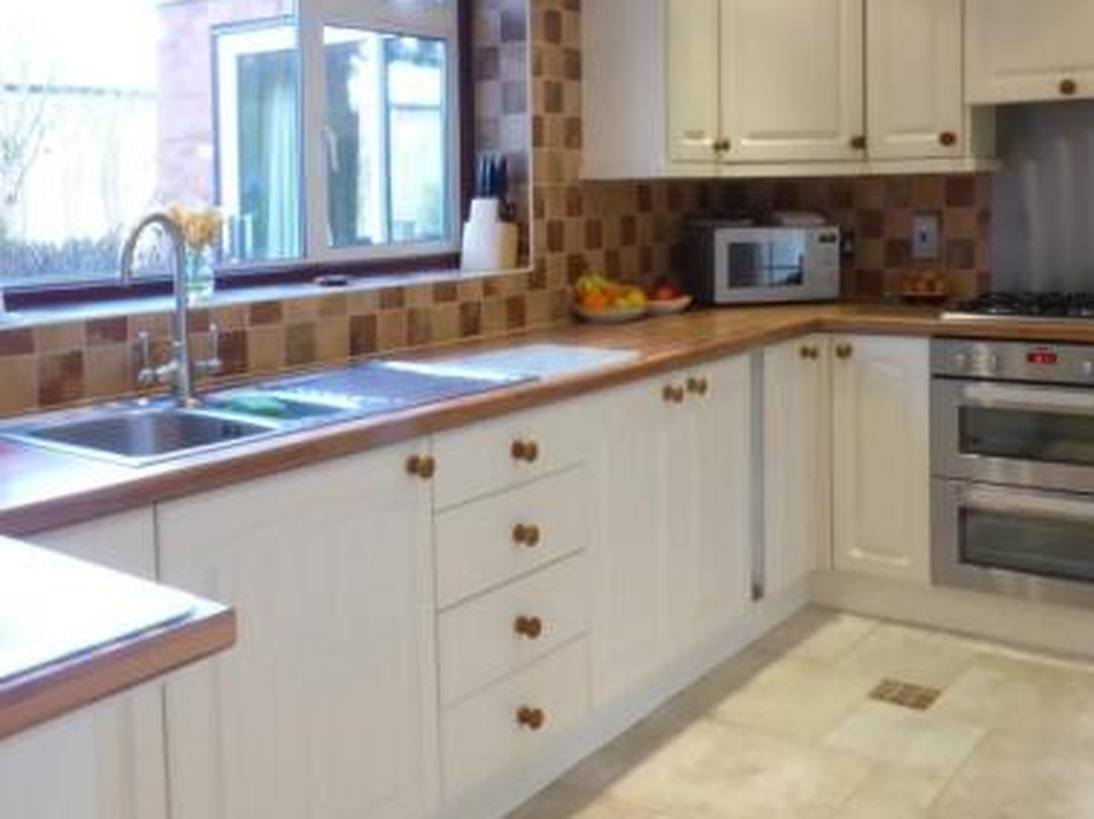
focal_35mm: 37
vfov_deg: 38.1
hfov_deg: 50.1
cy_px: 253
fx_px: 1169
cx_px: 520
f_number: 8
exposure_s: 1/10
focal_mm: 4.3
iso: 400
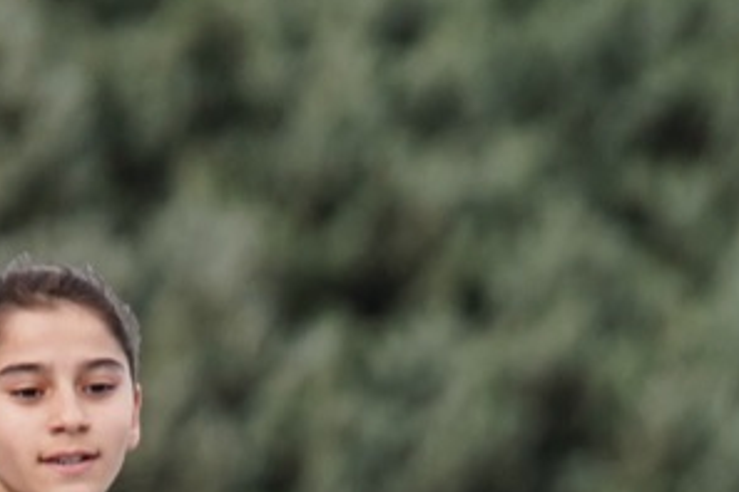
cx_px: -75
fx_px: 25001
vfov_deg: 1.1
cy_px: 711
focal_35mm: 1218
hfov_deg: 1.7
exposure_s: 1/2500
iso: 400
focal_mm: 151
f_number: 2.8
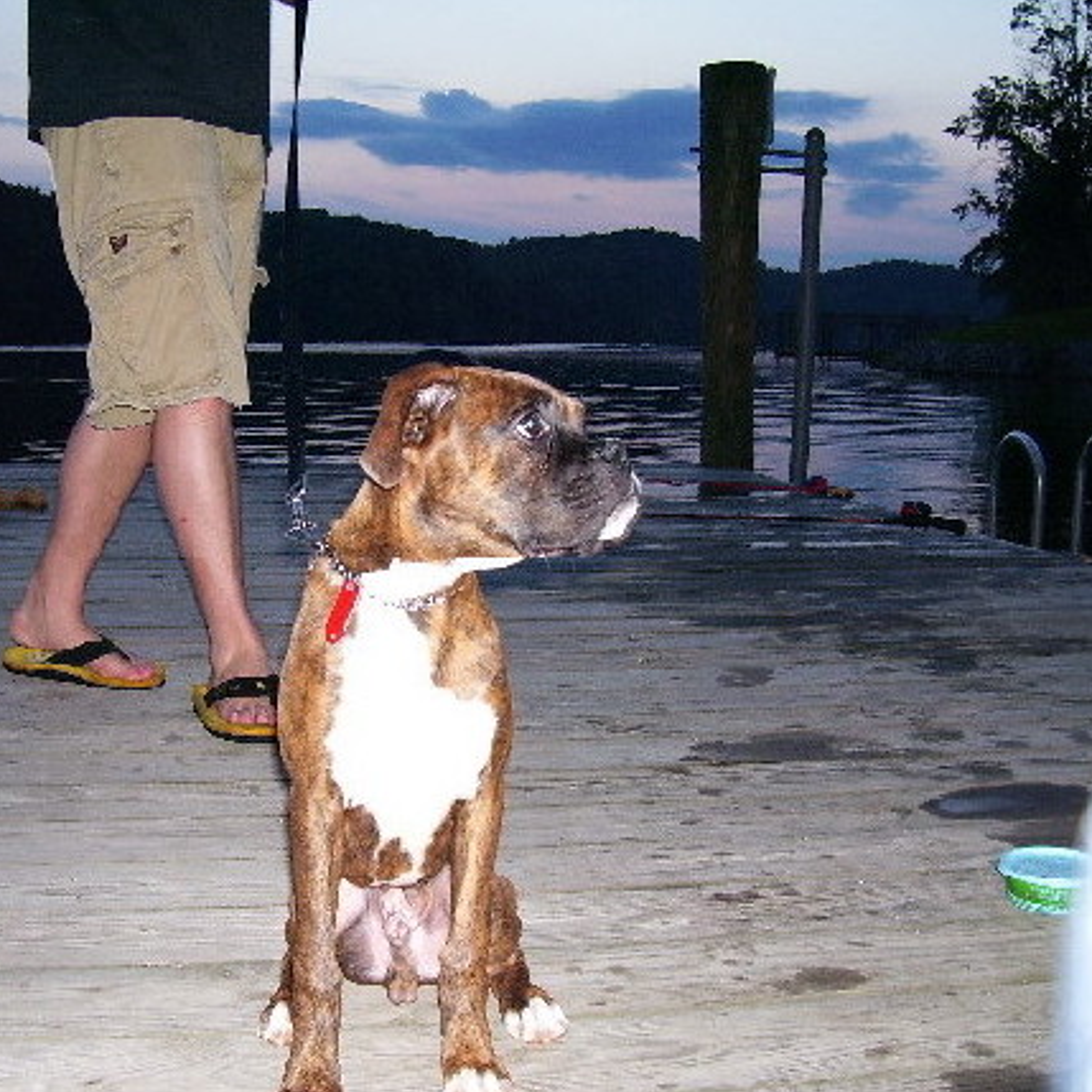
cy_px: 557
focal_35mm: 41
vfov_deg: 40.9
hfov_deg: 40.6
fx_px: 1463
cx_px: 401
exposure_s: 1/60
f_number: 2.7
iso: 125
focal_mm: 5.6
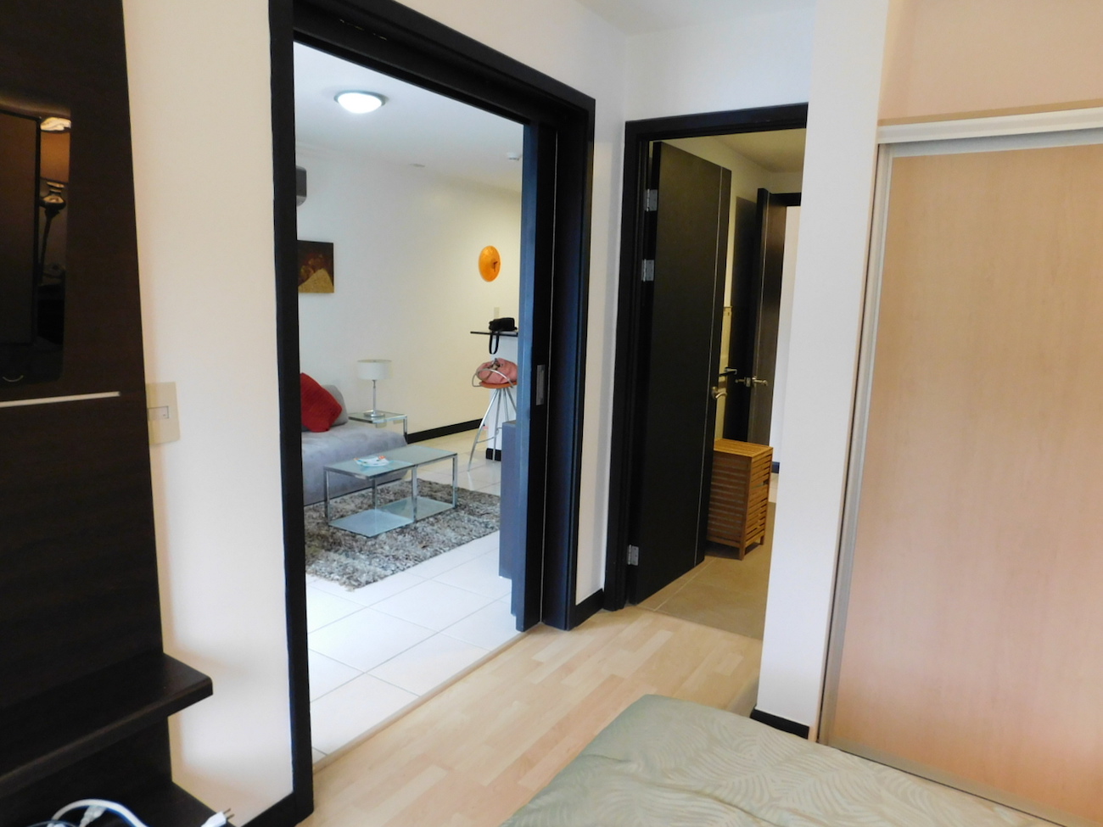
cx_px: 552
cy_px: 414
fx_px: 733
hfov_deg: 73.9
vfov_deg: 58.9
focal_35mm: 23
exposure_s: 1/20
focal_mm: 4
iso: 400
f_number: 3
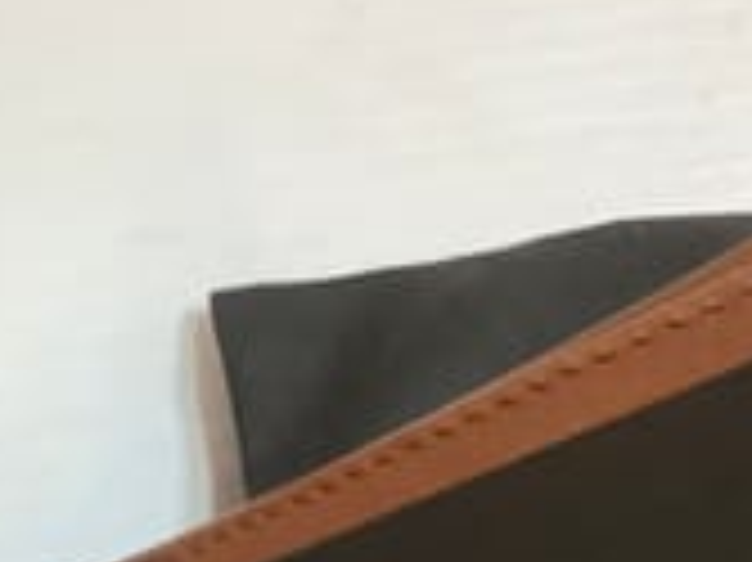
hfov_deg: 20.5
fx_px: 2019
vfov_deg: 15.2
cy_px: 708
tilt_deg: -64.3
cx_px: 14
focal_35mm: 93
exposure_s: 1/50
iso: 250
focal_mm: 3.3
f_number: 2.4
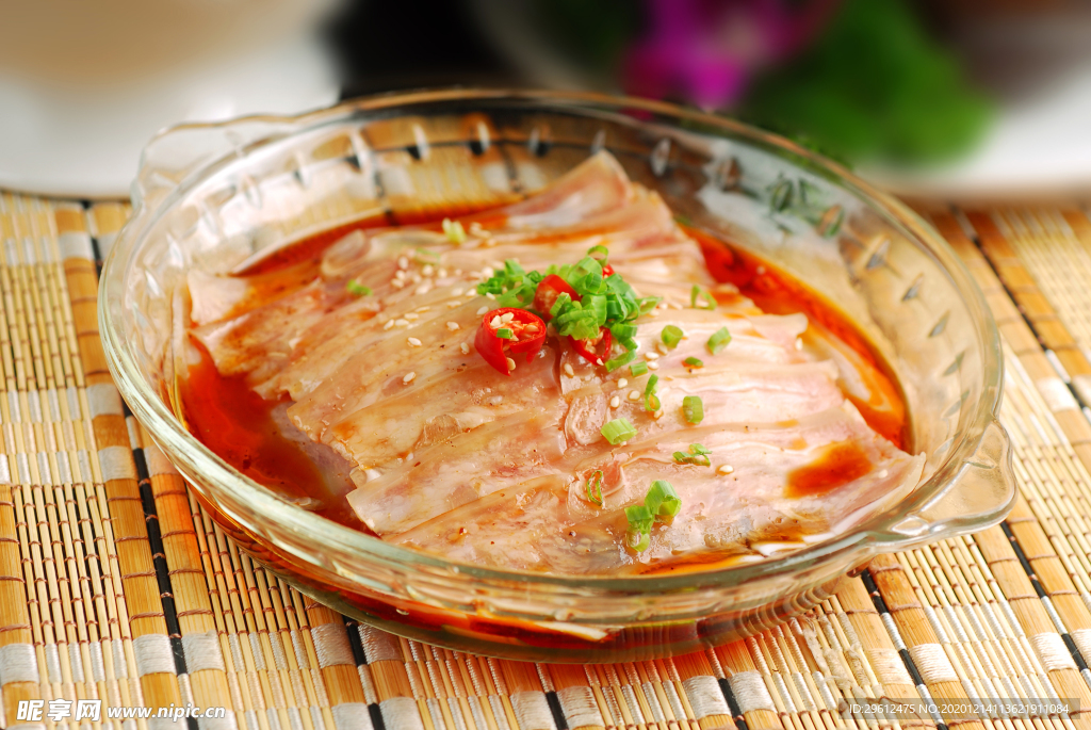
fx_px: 2730
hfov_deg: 22.6
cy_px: 365
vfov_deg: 15.2
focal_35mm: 90
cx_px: 546
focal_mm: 60
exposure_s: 1/200
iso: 100
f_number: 5.6
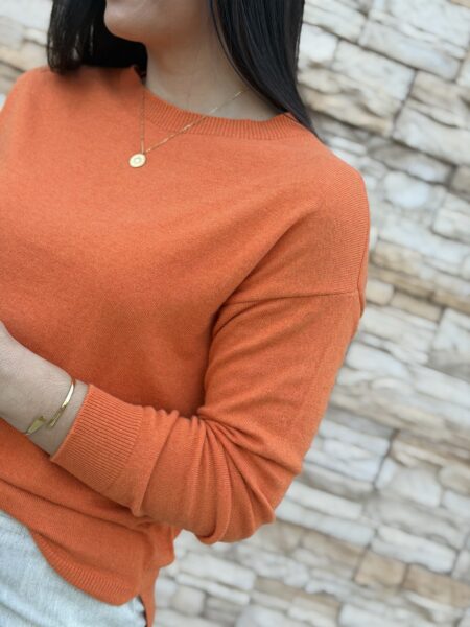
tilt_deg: -8.8
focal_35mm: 48
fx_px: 869
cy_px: 314
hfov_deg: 30.3
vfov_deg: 39.7
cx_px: 235
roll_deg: -21.3
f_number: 1.78
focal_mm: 6.76
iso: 64
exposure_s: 1/251
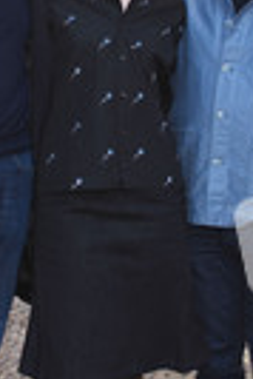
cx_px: 122
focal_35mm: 72
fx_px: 757
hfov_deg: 19.0
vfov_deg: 27.6
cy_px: 85
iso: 100
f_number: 4.5
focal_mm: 24
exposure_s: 1/200
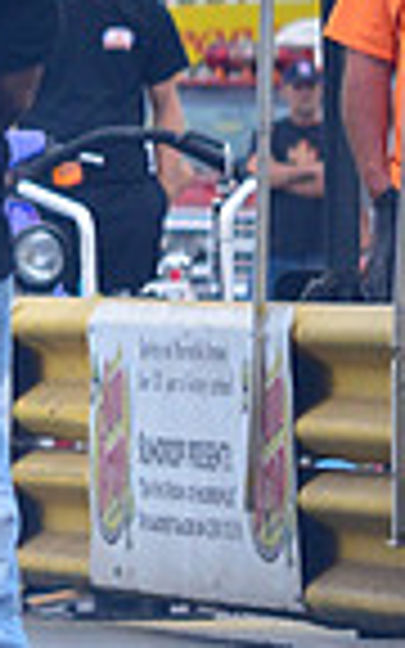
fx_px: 14676
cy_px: 270
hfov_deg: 1.6
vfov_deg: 2.5
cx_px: -810
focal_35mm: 831
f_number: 5
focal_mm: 135
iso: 1000
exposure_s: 1/320
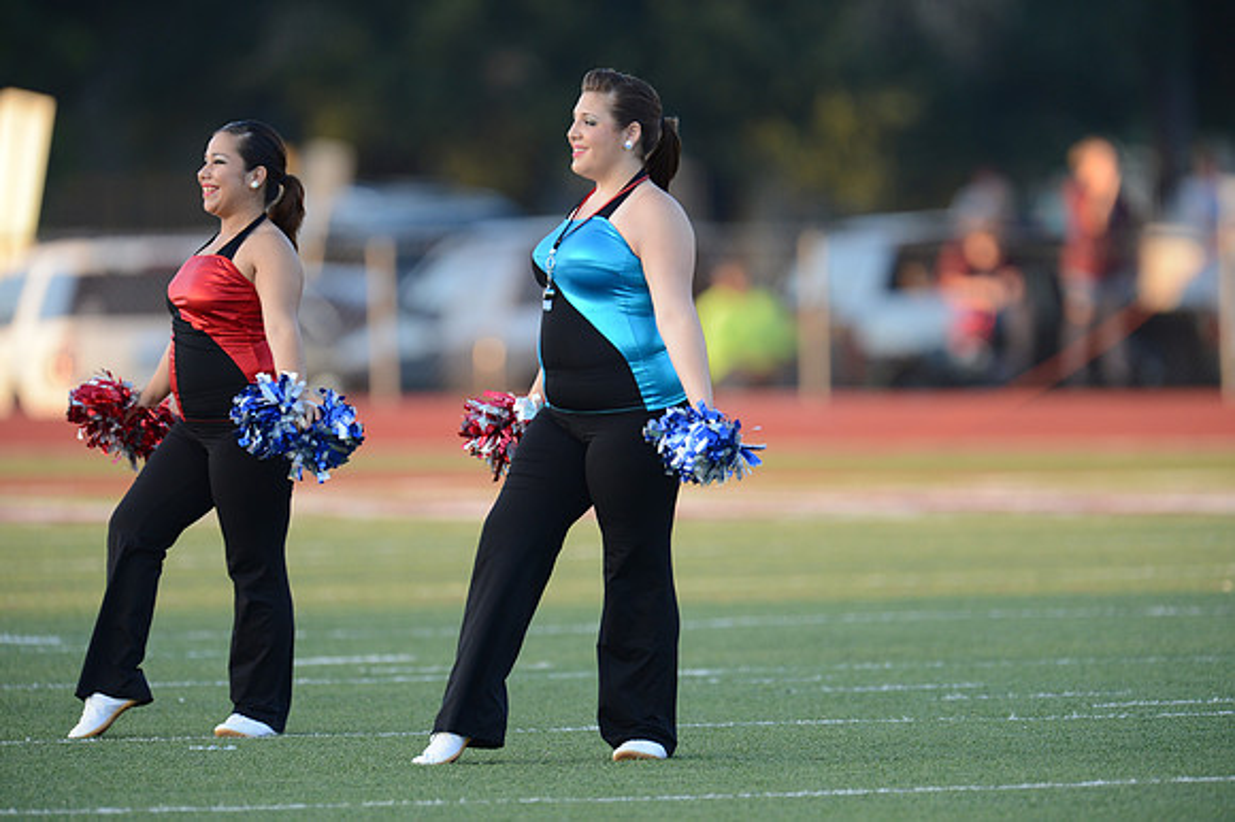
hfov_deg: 3.8
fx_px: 18857
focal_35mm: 550
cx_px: 618
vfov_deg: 2.5
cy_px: 411
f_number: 4
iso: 800
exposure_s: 1/500
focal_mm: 550
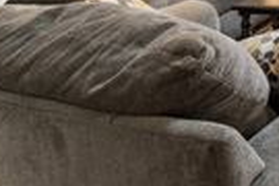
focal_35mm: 52
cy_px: -144
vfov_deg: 19.7
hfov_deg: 23.2
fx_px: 403
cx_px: 486
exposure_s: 1/30
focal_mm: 14
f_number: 13
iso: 400
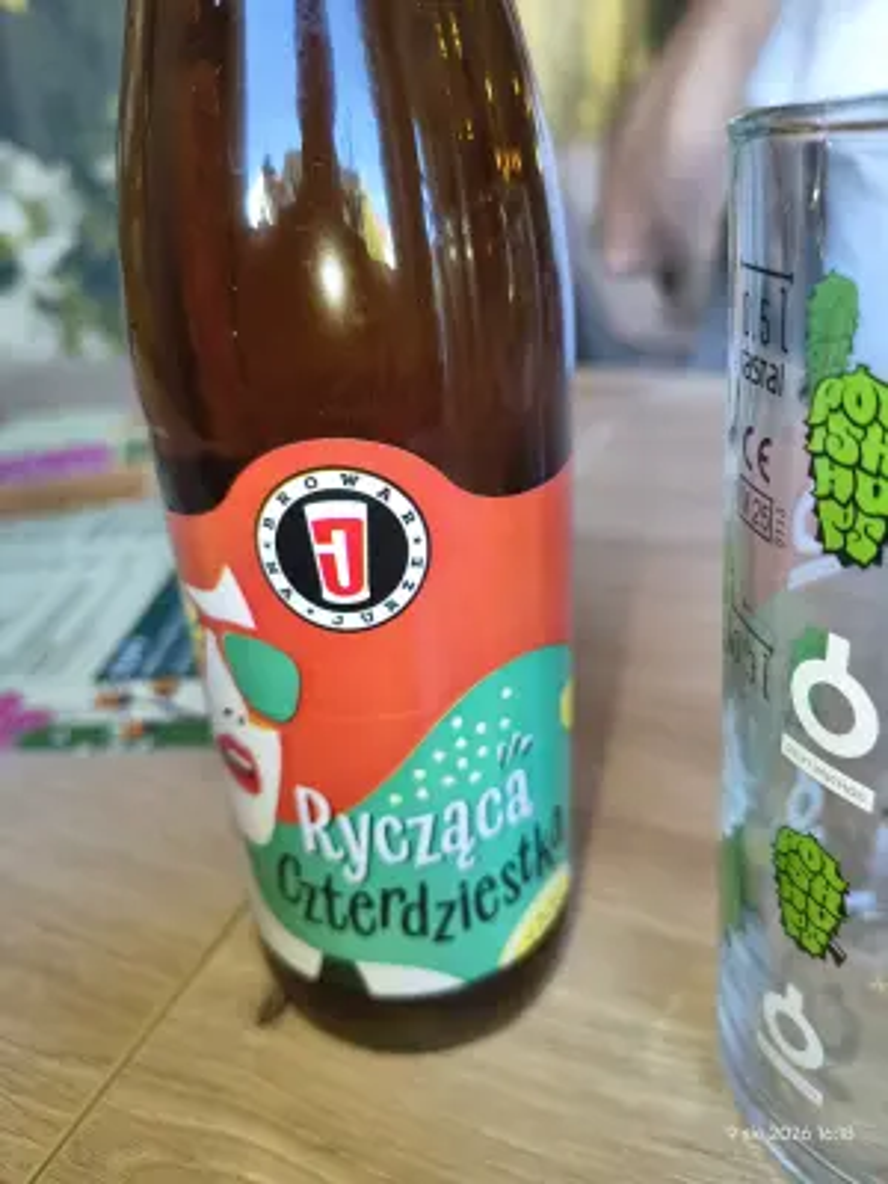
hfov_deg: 56.8
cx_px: 444
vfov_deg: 71.6
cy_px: 592
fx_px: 821
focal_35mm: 24
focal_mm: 5.56
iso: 716
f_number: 1.8
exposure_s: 1/100
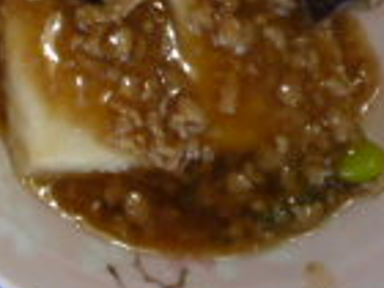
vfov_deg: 11.4
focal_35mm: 114
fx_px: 1265
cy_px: -332
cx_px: -203
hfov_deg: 15.8
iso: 160
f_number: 2.8
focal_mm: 4.4
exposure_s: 1/30
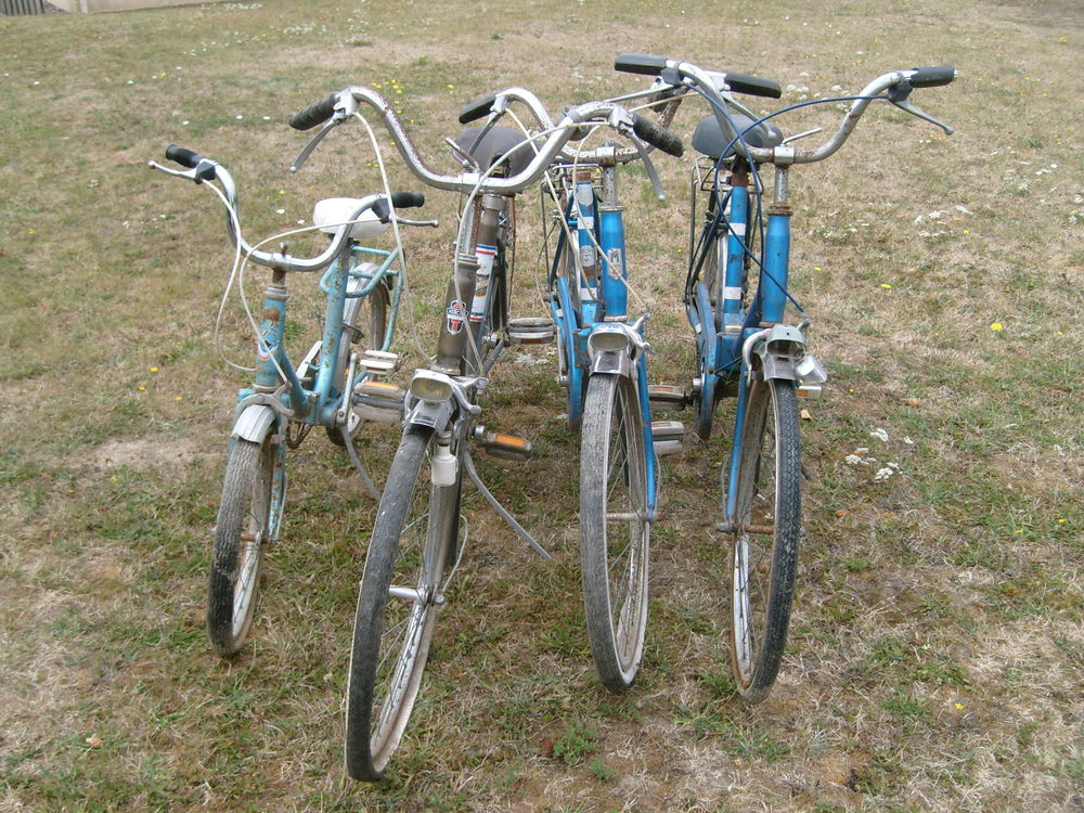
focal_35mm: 35
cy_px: 406
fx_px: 1096
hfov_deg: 52.6
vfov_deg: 40.7
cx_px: 542
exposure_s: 1/125
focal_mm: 5.8
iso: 80
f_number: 7.1
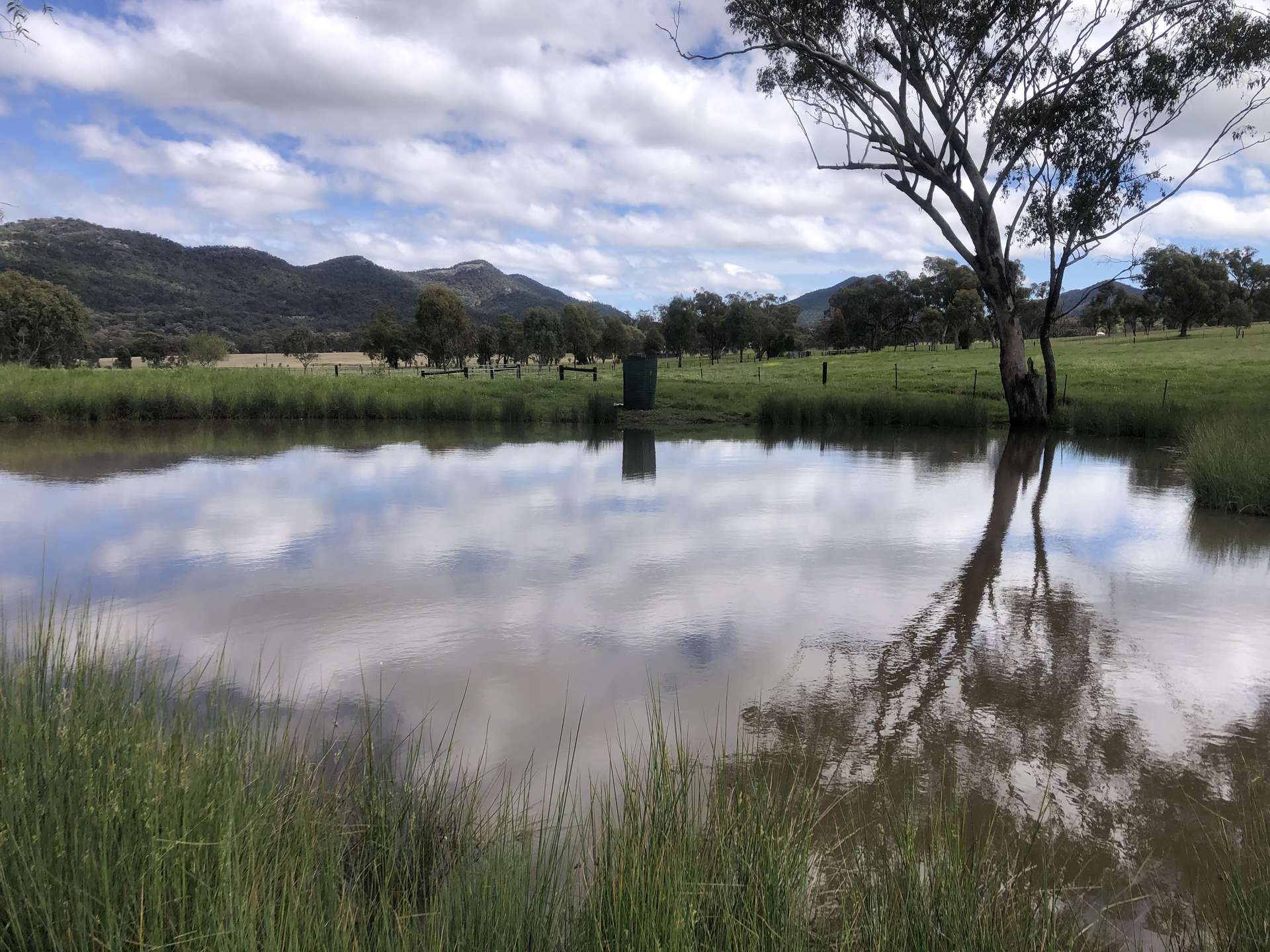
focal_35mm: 28
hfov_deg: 63.4
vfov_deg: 49.7
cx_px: 635
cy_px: 476
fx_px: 1027
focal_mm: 3.99
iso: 20
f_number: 1.8
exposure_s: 1/2288
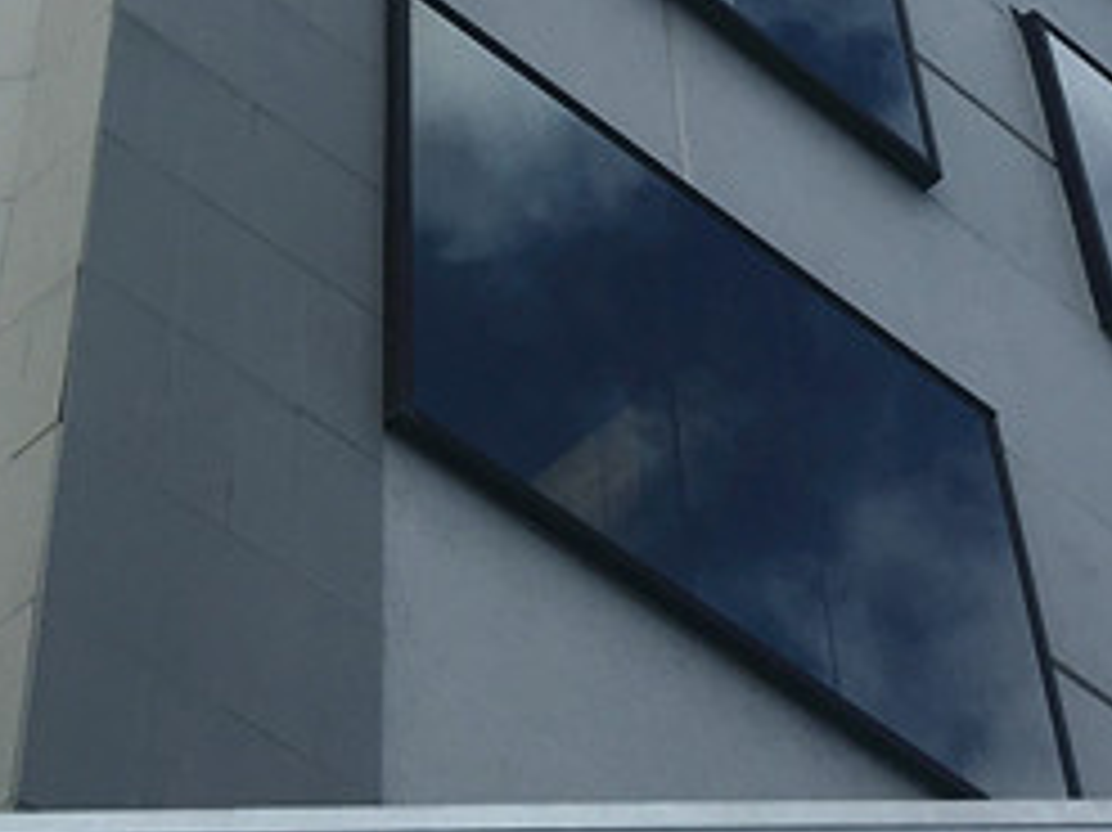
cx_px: 324
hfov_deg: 20.8
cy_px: -189
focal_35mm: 94
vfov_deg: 15.1
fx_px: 3018
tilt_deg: +56.2
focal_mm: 4.15
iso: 25
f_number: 2.2
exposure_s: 1/2137
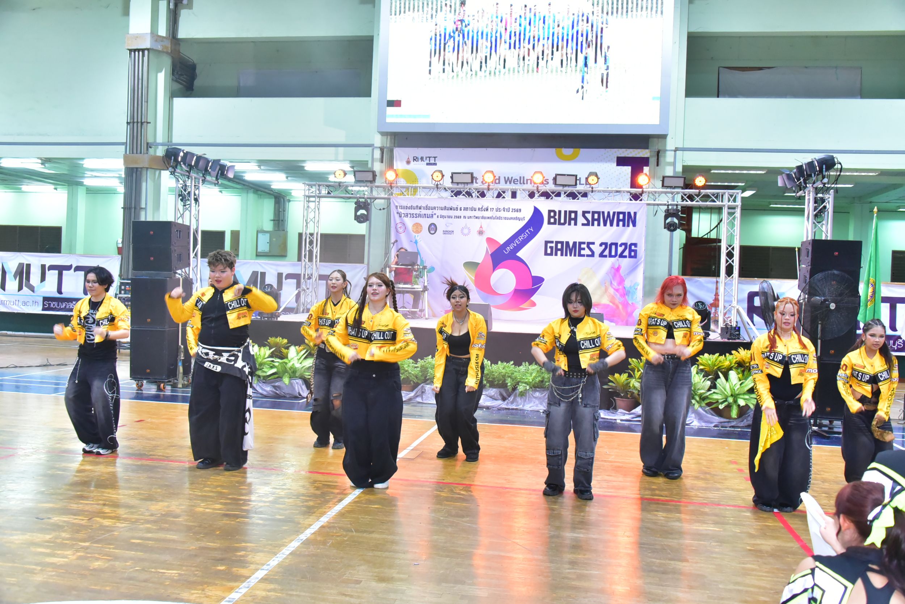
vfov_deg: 41.2
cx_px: 452
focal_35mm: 32
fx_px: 805
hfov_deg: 58.7
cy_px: 302
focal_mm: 32
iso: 5000
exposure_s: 1/125
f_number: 5.6
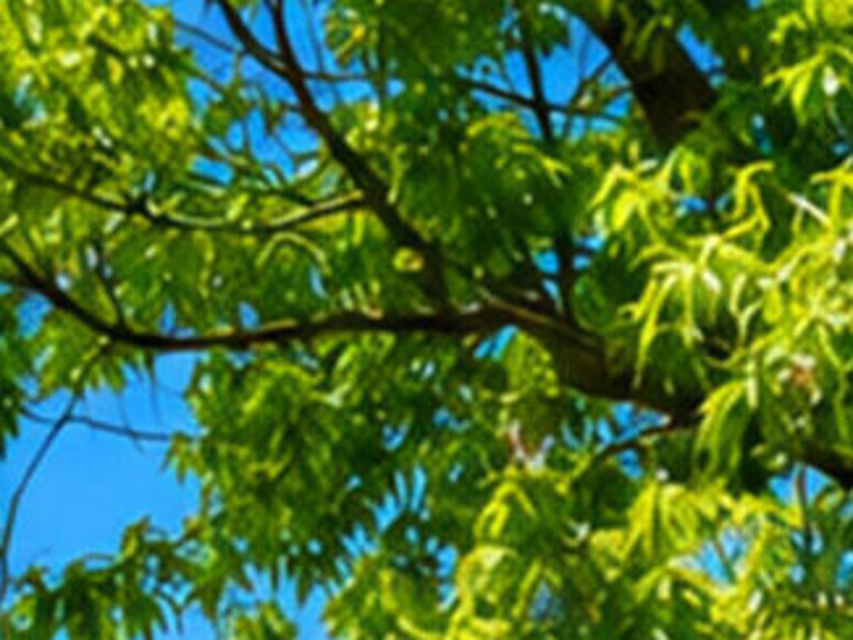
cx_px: 365
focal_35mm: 121
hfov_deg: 16.3
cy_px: 1861
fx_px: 2983
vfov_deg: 9.7
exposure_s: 1/200
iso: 64
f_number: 8
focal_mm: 16
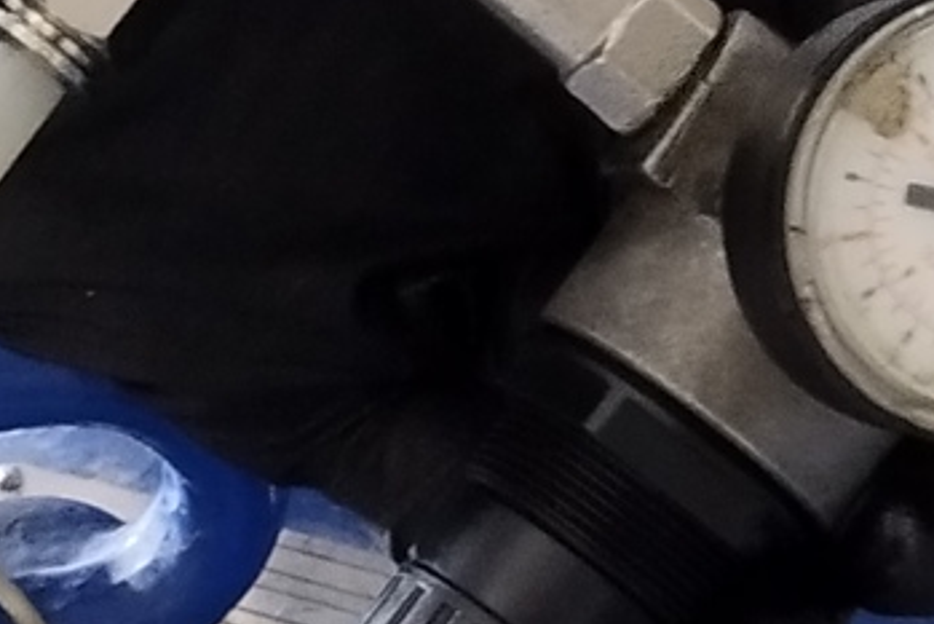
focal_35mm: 183
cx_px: 316
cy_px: 908
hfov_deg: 11.2
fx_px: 4750
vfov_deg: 7.4
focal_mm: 5.89
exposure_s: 1/16.7
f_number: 1.89
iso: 1230
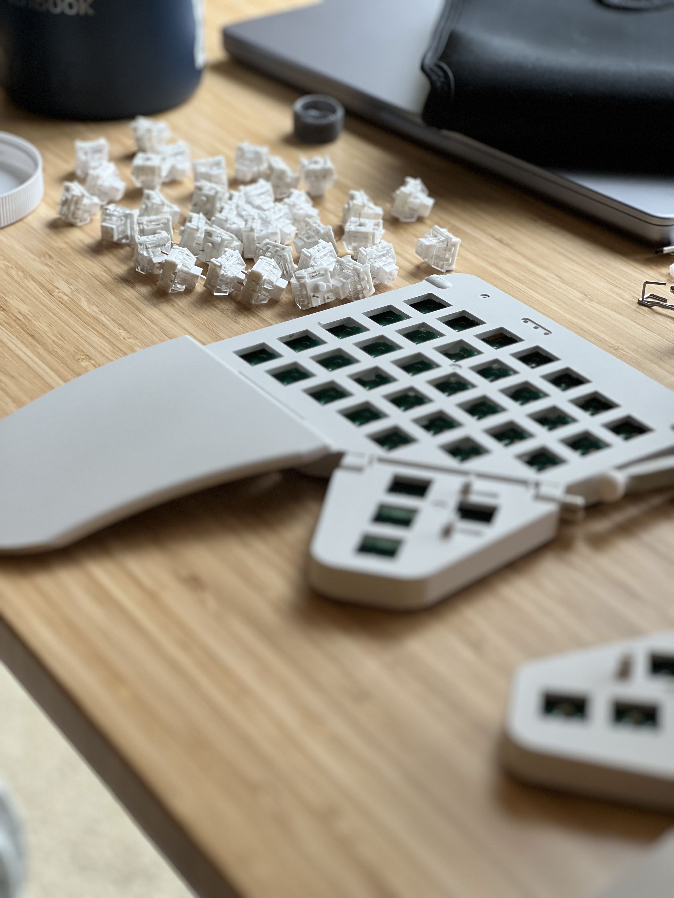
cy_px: 449
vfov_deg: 25.3
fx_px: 1999
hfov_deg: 19.1
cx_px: 337
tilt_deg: -29.4
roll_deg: -1.0
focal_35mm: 77
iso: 160
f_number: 2.8
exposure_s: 1/111
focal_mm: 9
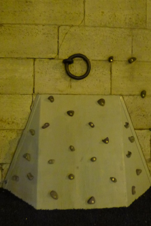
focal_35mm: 33
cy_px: 112
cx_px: 78
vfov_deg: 57.2
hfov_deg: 39.9
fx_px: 208
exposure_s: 1/8
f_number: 2.2
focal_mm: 6.8
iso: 1600
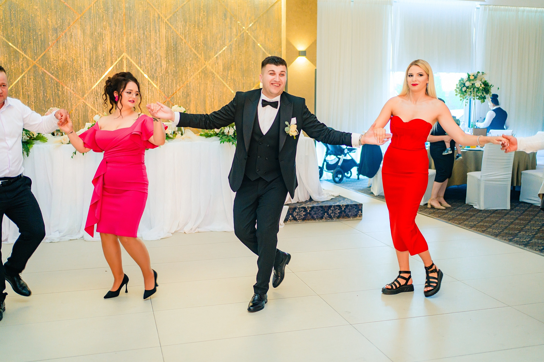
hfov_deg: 54.4
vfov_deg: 37.9
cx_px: 272
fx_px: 529
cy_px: 181
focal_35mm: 35
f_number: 1.8
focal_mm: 35
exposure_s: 1/200
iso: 1600
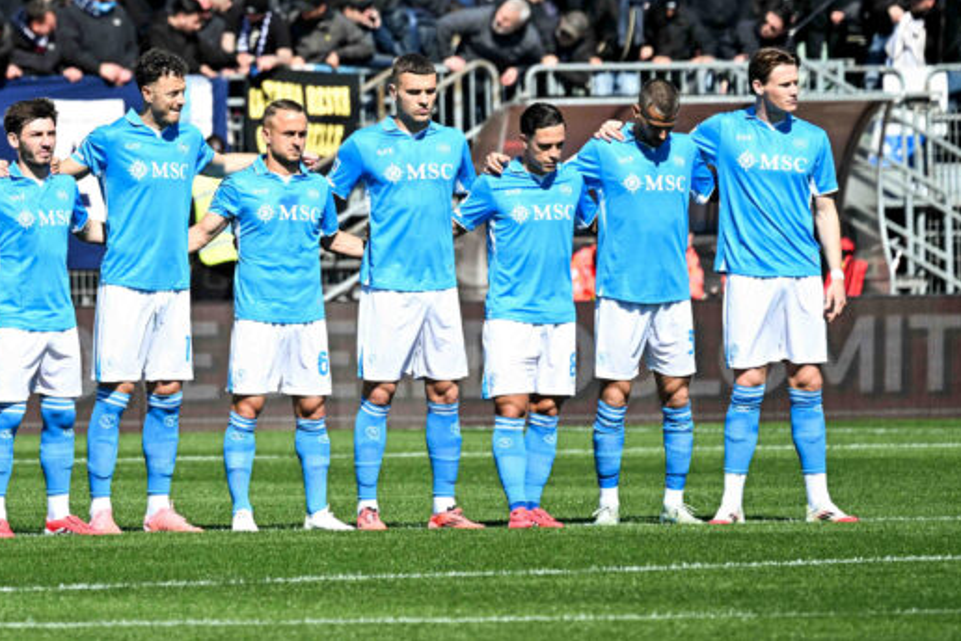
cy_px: 7
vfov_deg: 2.0
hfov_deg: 3.1
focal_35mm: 675
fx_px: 18017
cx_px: 93
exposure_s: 1/1600
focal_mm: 340
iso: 400
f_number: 6.3
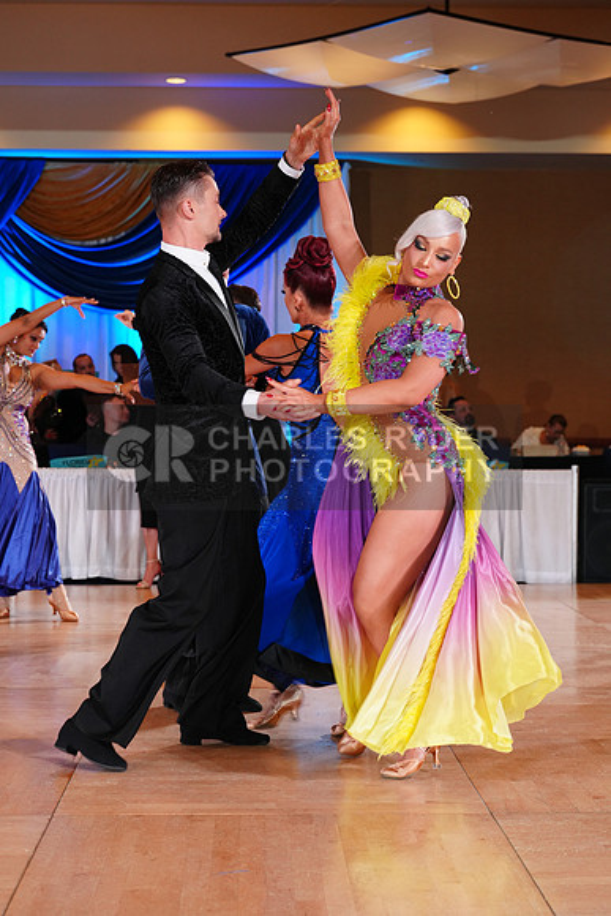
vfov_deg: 28.8
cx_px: 306
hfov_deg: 19.5
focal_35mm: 70
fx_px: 1781
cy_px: 458
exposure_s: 1/160
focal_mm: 70
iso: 1600
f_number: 5
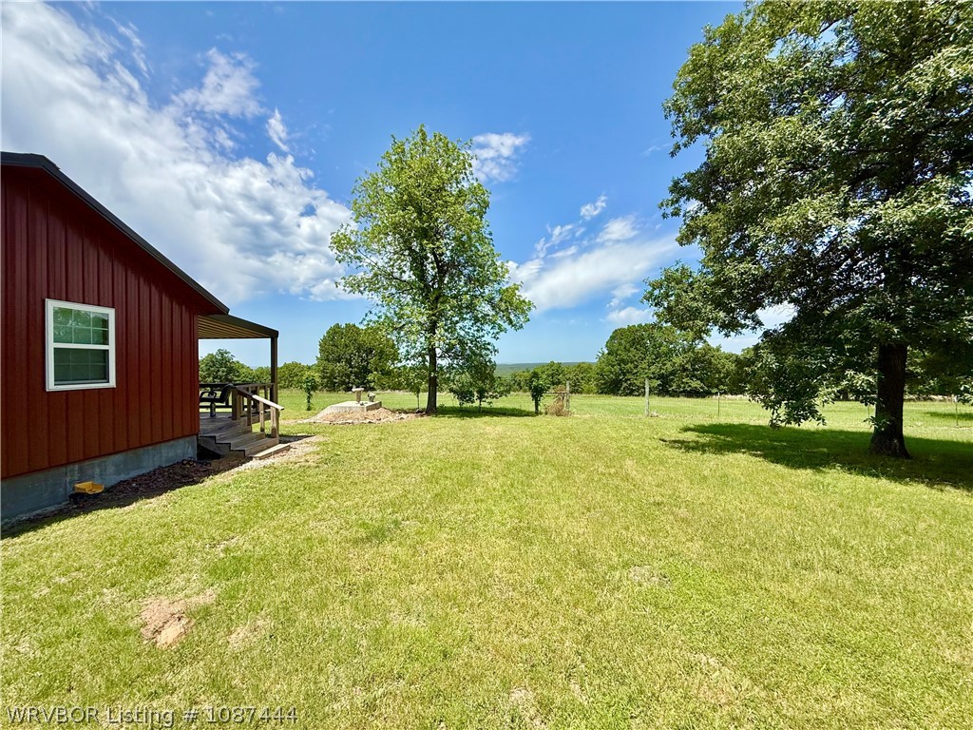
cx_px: 486
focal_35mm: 14
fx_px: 394
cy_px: 365
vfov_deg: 85.7
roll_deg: +0.9
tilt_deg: -1.4
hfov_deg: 102.1
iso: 50
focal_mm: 2.22
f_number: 2.2
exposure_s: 1/2237
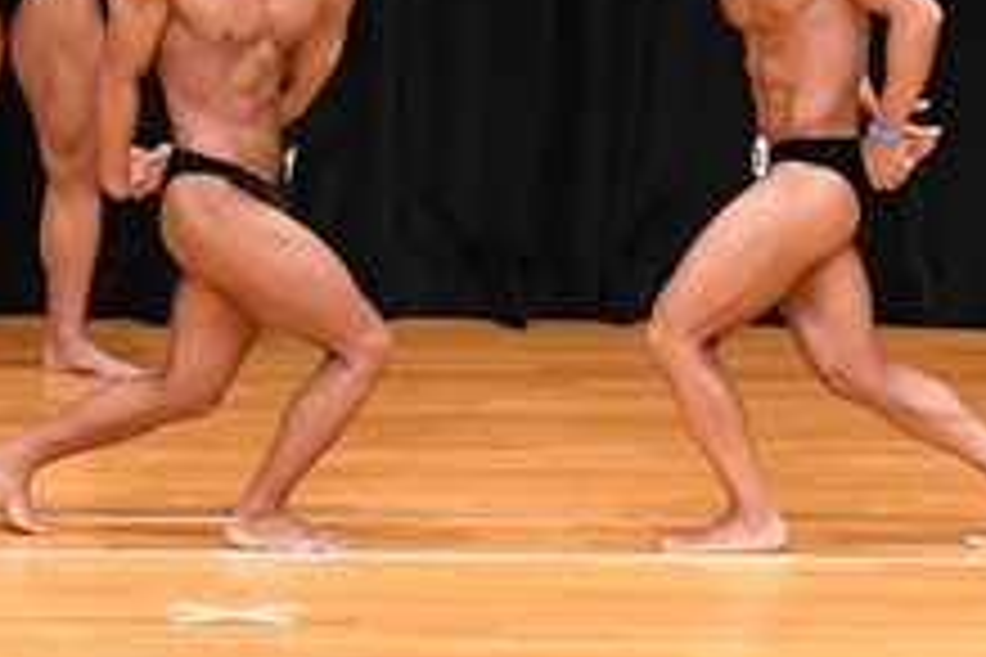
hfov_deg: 4.6
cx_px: 398
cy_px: 158
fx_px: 12324
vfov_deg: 3.1
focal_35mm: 450
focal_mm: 85
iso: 4000
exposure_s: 1/400
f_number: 5.6
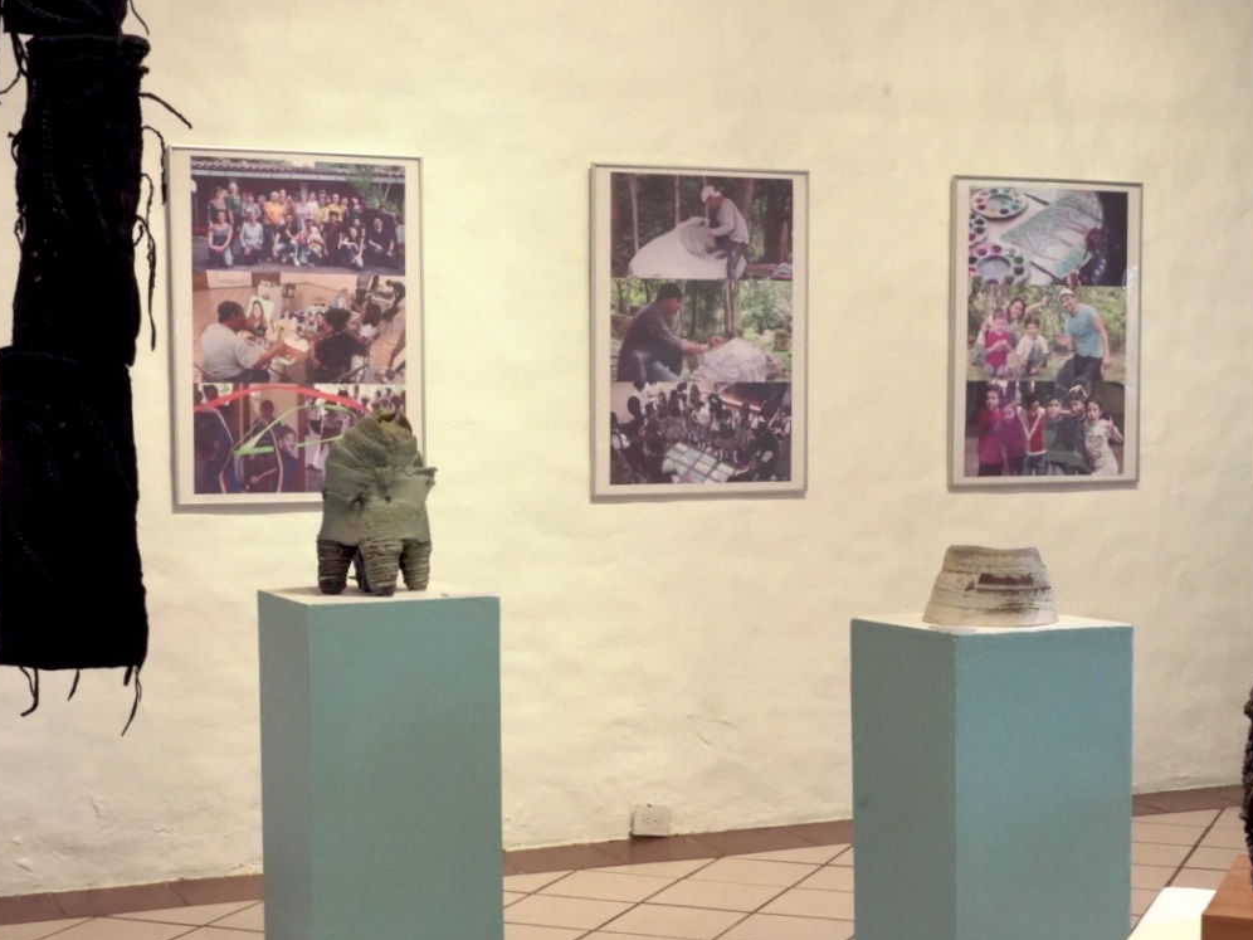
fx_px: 2063
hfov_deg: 33.8
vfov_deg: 25.6
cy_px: 568
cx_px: 623
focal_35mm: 57
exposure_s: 1/20
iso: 12800
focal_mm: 37
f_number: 18
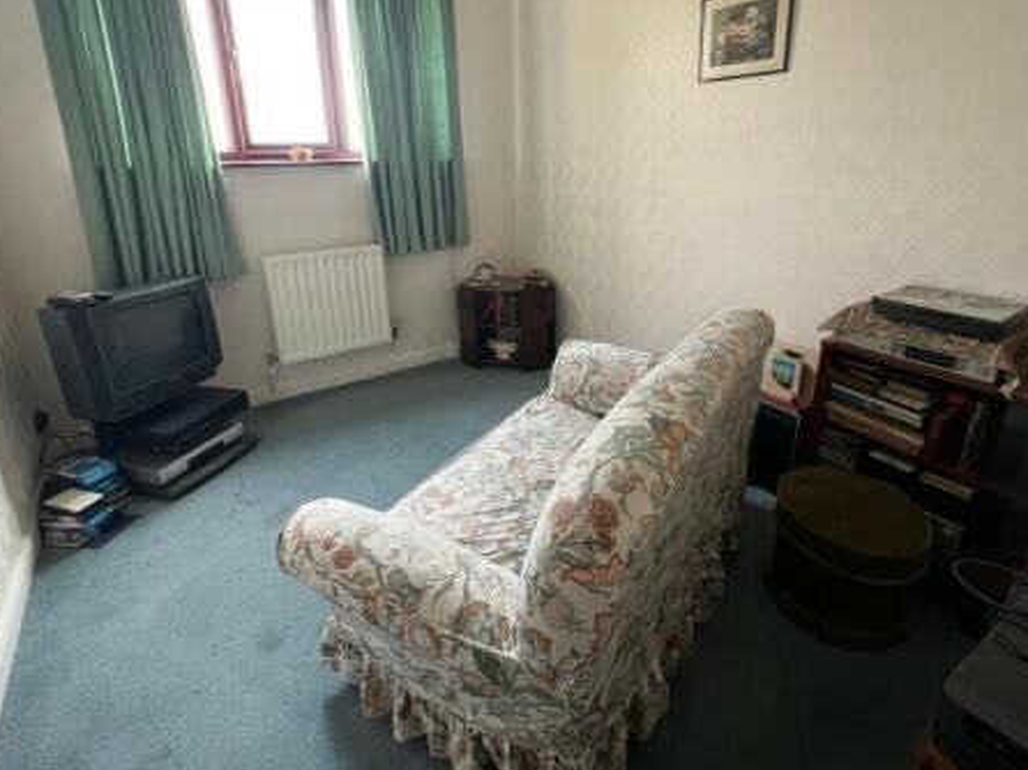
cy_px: 315
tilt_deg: -17.1
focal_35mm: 17
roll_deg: +1.0
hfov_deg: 91.0
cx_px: 545
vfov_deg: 74.0
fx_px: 505
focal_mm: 1.57
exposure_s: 1/99
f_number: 1.8
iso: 200
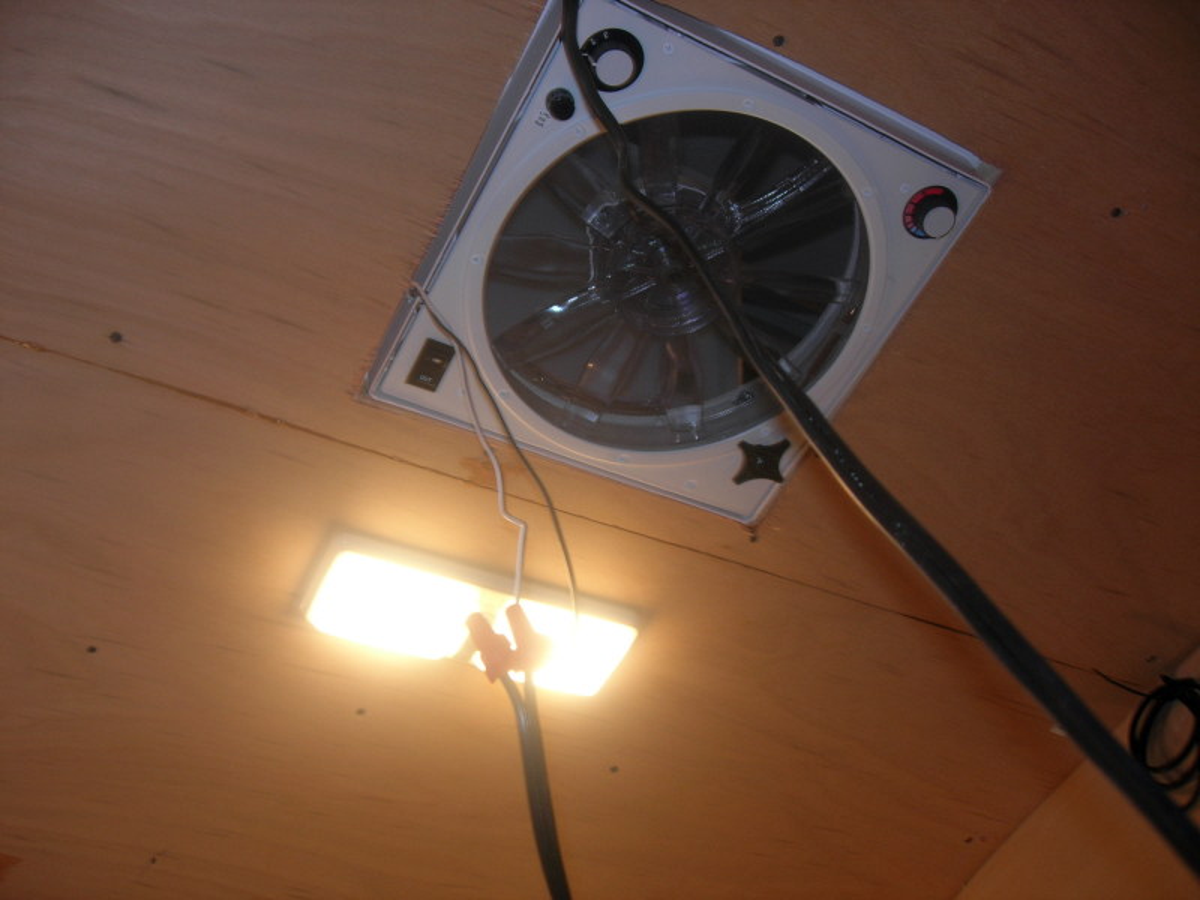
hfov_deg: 49.0
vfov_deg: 37.7
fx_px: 1317
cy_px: 450
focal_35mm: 38
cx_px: 600
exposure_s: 1/30
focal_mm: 7.8
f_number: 2.8
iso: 64
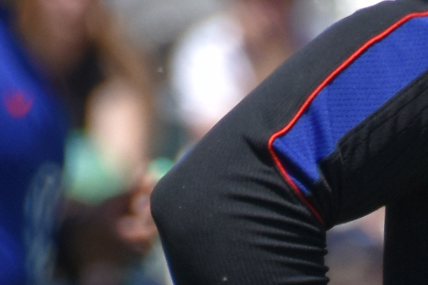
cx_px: 417
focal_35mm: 3397
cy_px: 363
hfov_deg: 0.6
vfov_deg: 0.4
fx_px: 40383
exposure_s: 1/2000
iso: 400
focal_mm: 300
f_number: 7.1
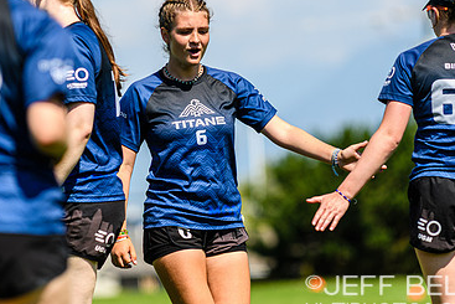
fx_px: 5993
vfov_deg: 2.9
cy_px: 96
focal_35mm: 474
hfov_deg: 4.3
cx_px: 223
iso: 100
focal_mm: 200
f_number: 3.2
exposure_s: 1/1250
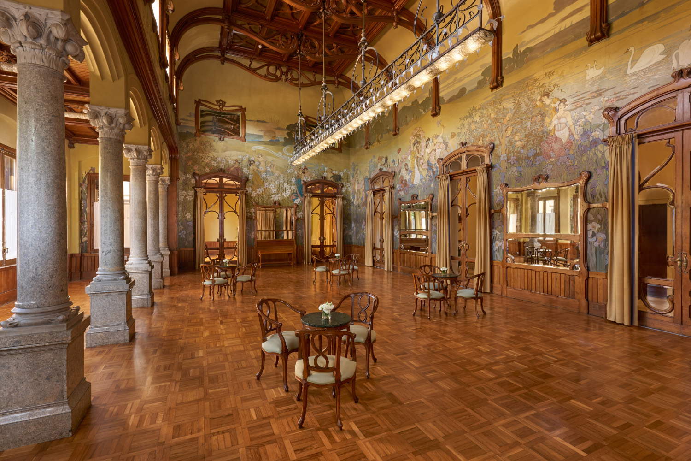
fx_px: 307
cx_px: 346
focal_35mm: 16
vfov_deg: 73.7
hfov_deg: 96.7
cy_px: 230
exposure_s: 1.6
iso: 200
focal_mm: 16
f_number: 14
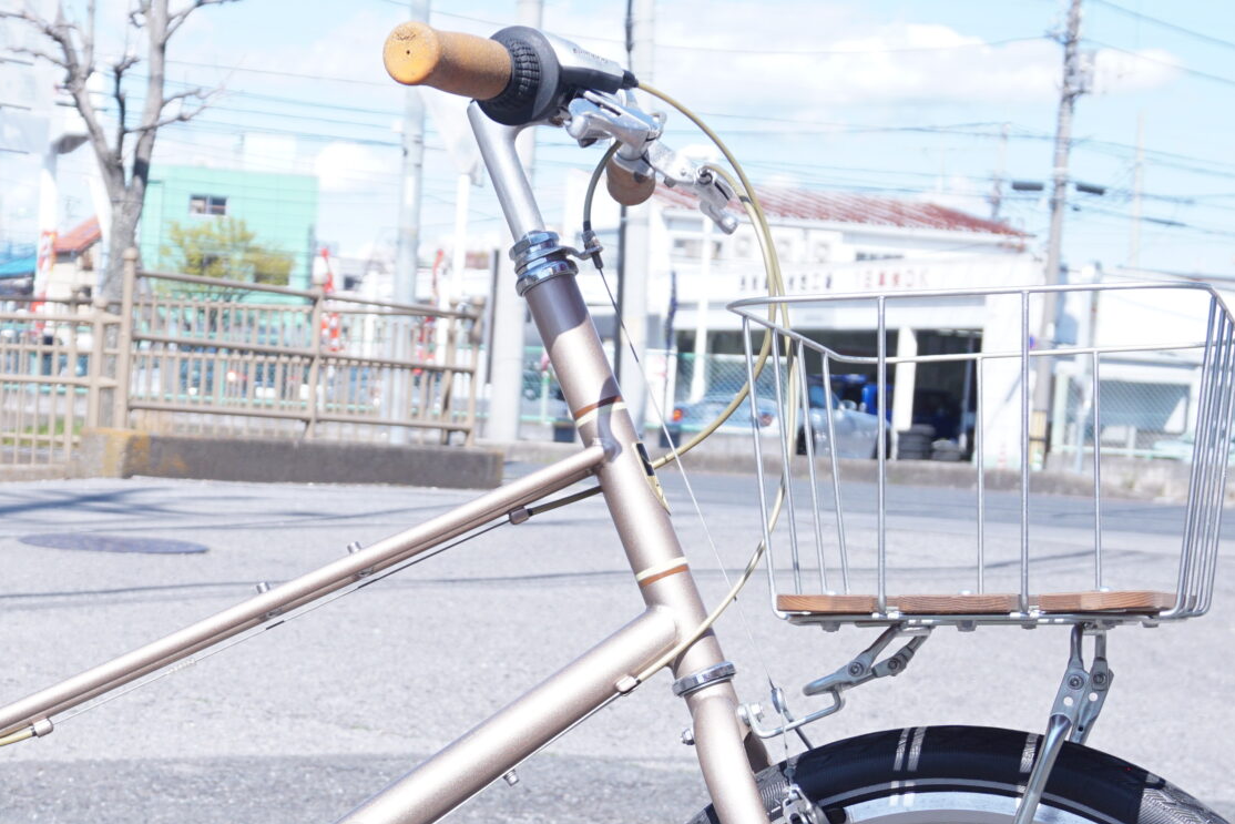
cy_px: 663
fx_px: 2956
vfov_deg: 15.8
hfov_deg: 23.1
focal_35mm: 86
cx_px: 160
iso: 125
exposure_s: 1/320
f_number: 5.6
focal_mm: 25
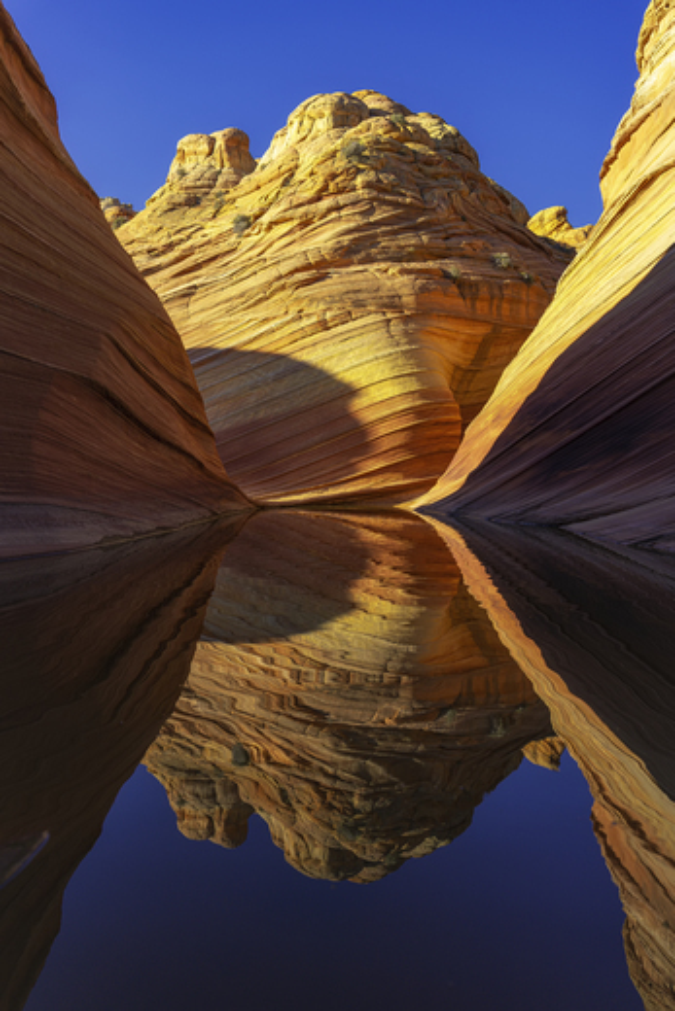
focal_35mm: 29
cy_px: 506
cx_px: 338
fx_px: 826
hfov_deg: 44.4
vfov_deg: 62.9
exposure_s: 1/800
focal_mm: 29.4
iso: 320
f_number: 5
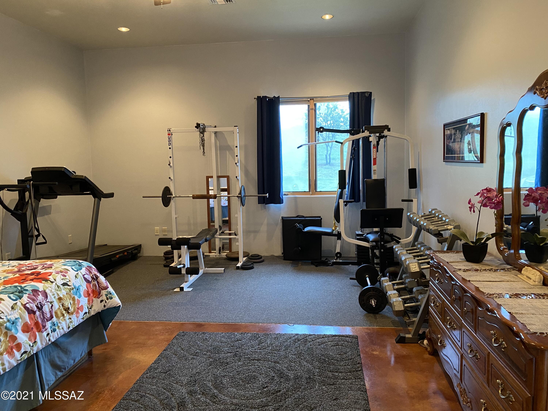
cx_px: 274
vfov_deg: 53.1
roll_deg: +1.3
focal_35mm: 26
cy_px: 206
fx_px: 412
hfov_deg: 67.3
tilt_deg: -5.0
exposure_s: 1/40
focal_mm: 4.25
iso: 400
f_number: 1.8
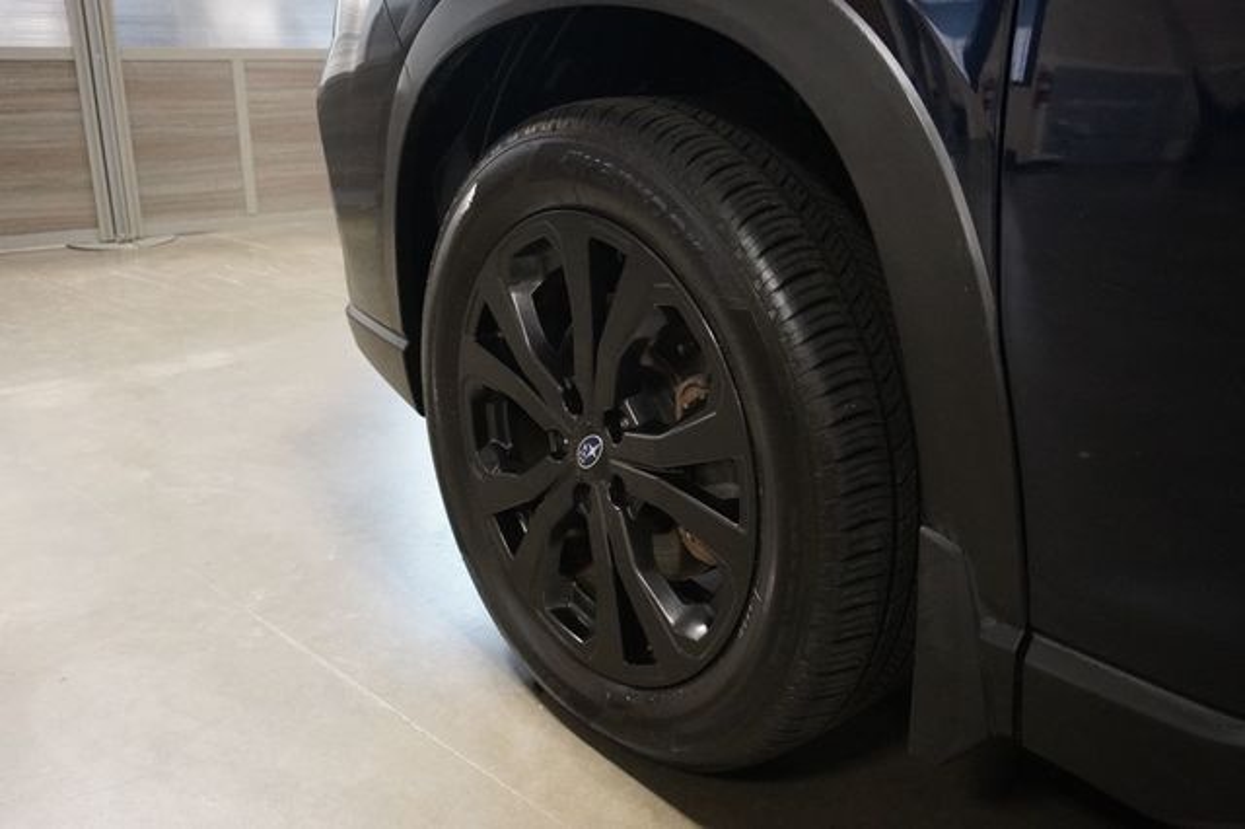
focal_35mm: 30
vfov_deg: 43.6
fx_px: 1037
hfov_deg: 62.0
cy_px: 414
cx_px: 622
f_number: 4
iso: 6400
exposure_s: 1/125
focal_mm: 20
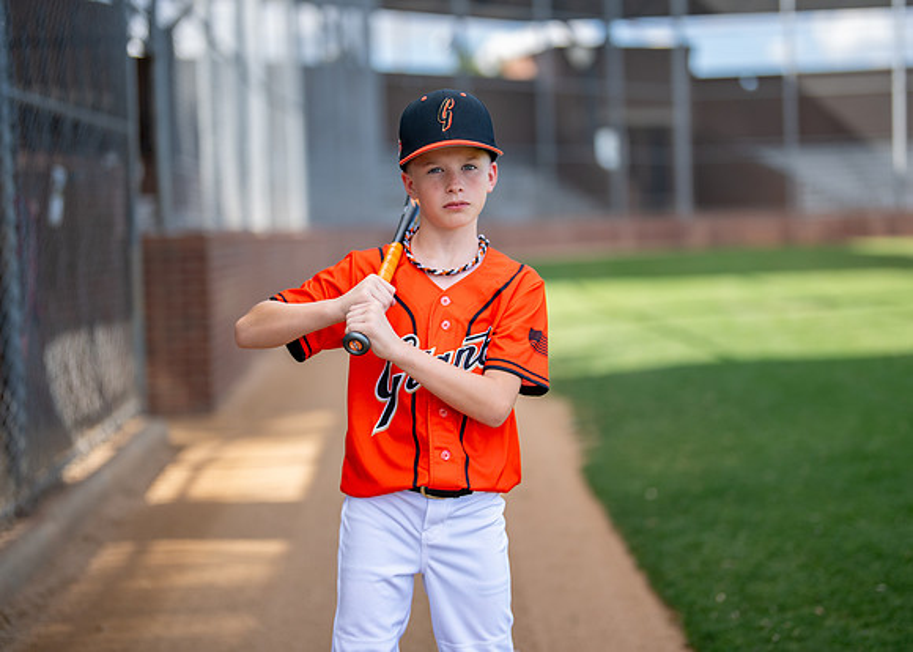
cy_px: 304
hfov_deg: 34.9
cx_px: 449
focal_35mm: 56
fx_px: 1454
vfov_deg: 25.3
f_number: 1.2
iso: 125
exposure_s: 1/2500
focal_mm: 50
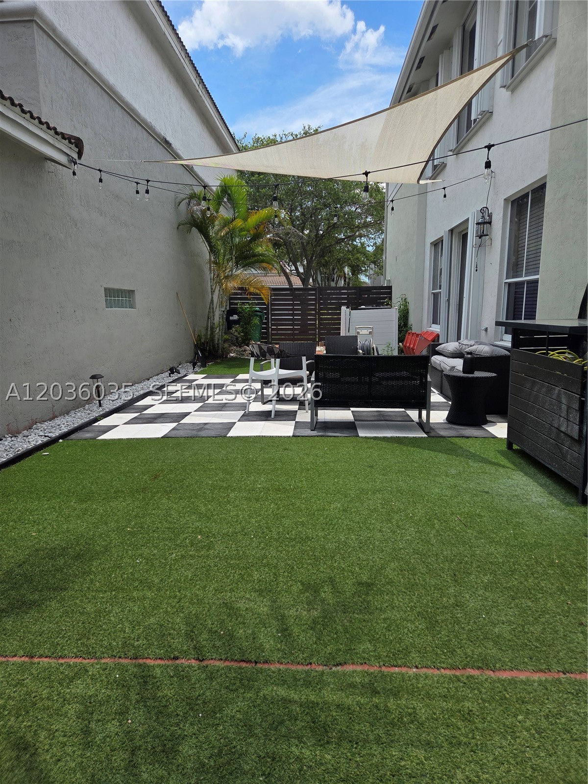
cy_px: 392
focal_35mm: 23
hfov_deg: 58.9
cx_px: 294
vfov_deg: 73.9
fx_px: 521
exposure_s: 1/3628
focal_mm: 5.4
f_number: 1.8
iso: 80
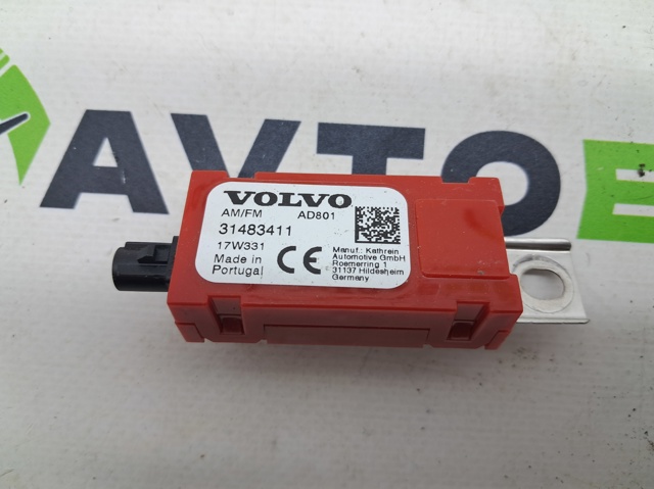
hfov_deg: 65.4
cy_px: 244
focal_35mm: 27
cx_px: 327
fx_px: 510
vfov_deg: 51.3
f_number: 1.8
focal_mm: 4
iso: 50
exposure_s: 1/50
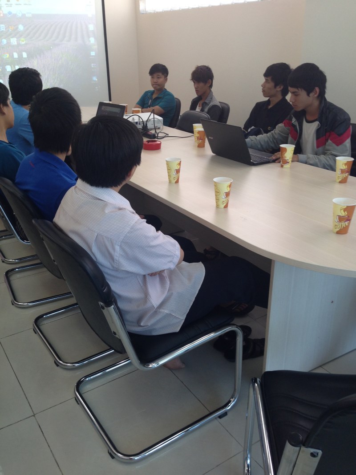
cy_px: 238
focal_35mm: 33
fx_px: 453
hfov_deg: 42.9
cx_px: 178
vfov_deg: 55.4
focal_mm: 4.12
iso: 50
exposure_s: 1/40
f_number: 2.4
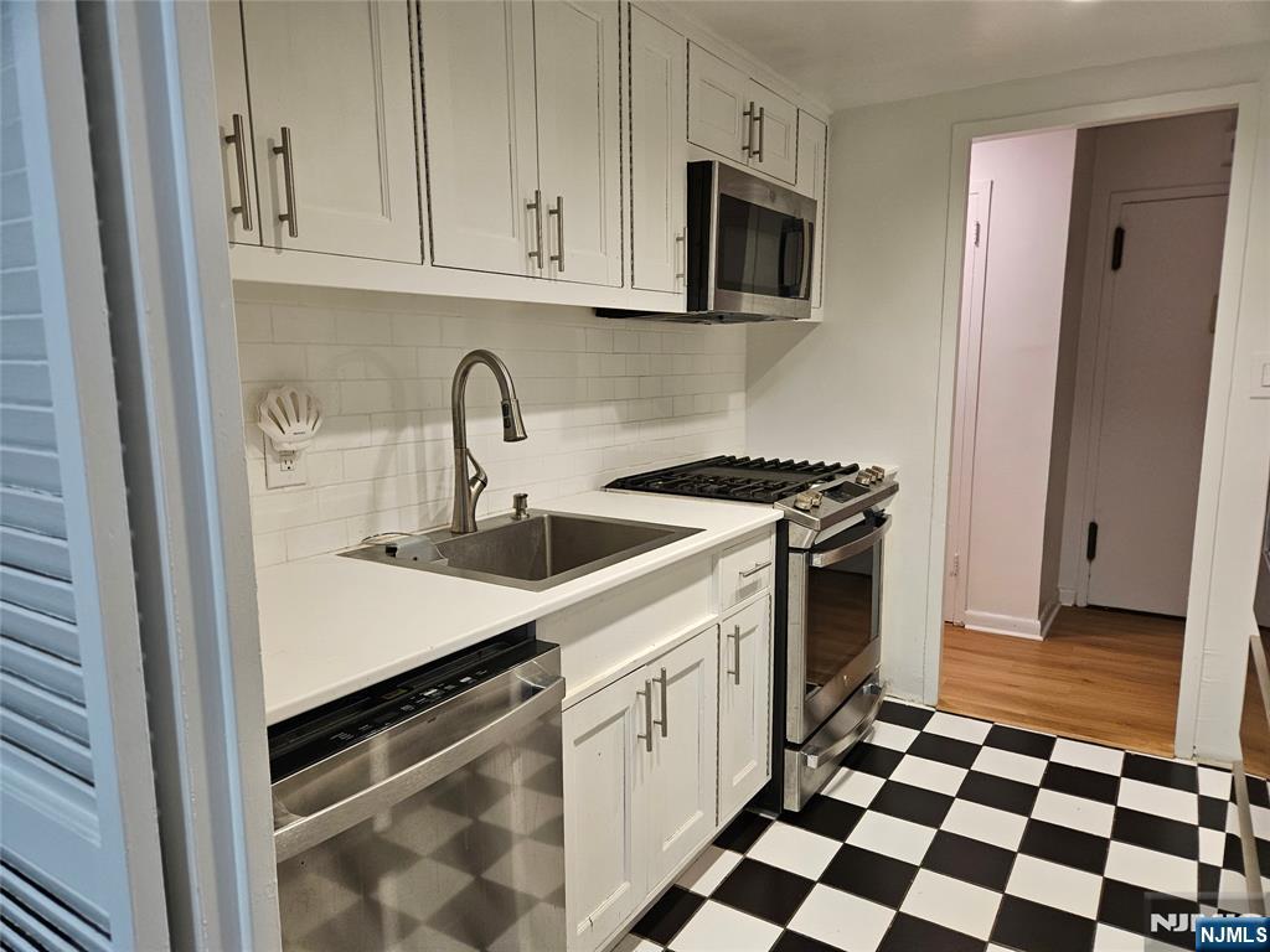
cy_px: 476
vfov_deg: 58.9
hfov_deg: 73.9
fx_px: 844
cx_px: 635
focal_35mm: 23
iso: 250
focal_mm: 5.4
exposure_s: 1/120
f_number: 1.8
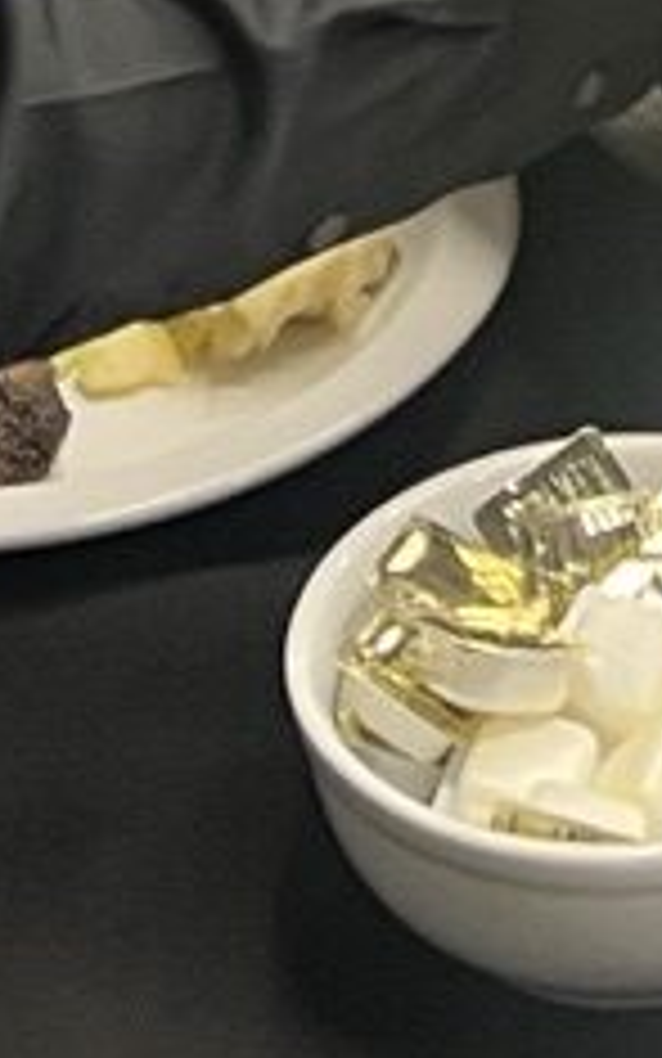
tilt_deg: -11.7
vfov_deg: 9.6
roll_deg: +2.1
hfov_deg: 6.9
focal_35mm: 188
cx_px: 914
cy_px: -1634
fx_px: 5424
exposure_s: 1/60
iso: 160
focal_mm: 5.7
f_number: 1.5
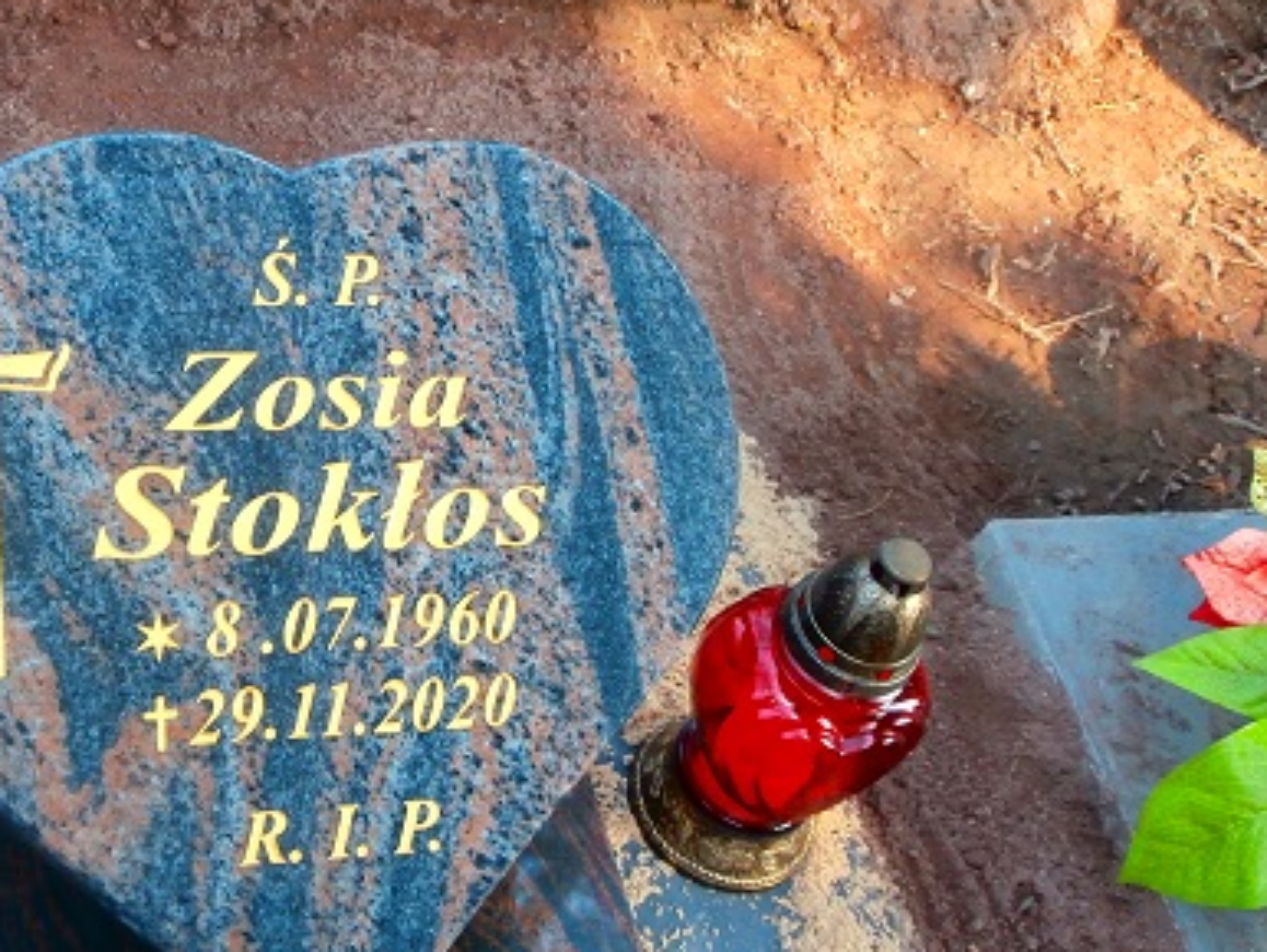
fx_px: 2307
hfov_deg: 30.1
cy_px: 404
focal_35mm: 63
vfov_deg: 23.3
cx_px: 279
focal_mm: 6.67
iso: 125
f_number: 3.9
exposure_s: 1/80
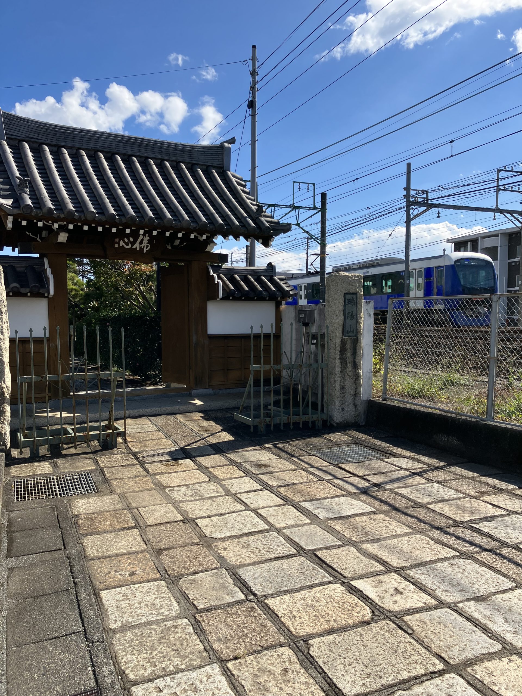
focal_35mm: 28
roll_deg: +0.4
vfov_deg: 63.4
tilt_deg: -4.4
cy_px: 348
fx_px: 563
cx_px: 261
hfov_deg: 49.7
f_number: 1.8
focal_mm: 3.99
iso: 32
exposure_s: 1/2208
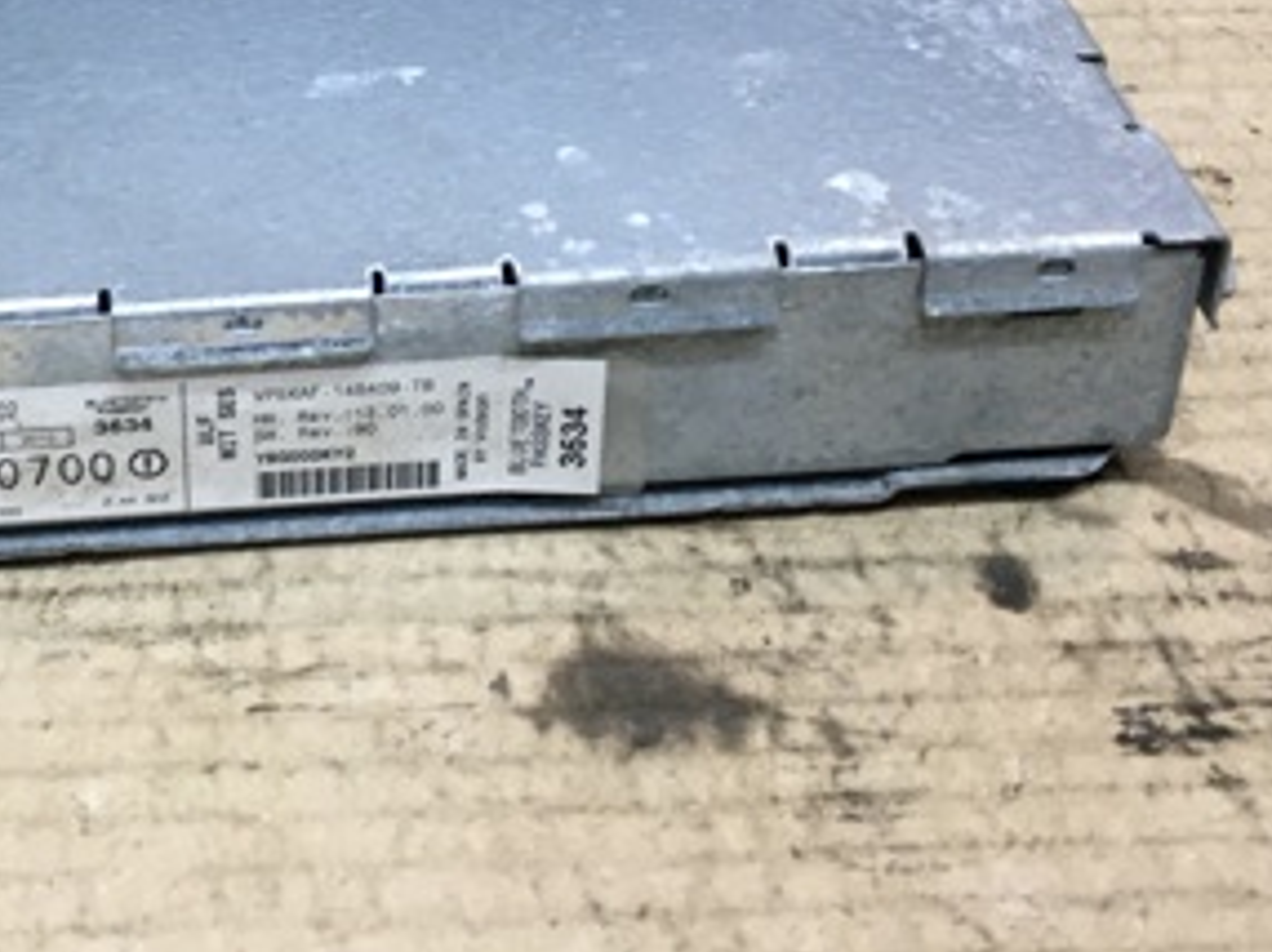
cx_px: 178
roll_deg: +1.1
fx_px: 2386
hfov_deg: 28.9
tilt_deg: -31.3
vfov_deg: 21.4
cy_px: -105
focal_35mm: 65
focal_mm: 4.15
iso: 50
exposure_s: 1/33
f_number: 2.2
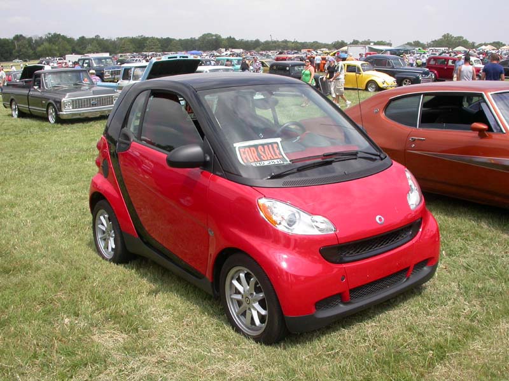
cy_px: 190
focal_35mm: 38
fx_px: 559
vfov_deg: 37.7
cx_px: 254
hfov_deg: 49.0
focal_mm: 7.85
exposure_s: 1/313
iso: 100
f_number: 6.7
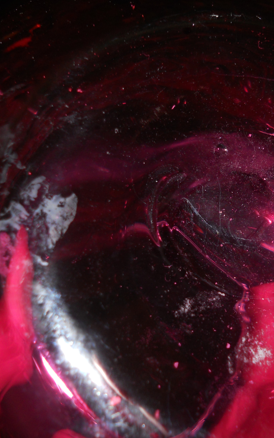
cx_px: 207
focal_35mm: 54
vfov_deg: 37.5
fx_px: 645
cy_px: 244
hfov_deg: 23.7
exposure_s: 1/25
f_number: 8.8
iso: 80
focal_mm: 5.8
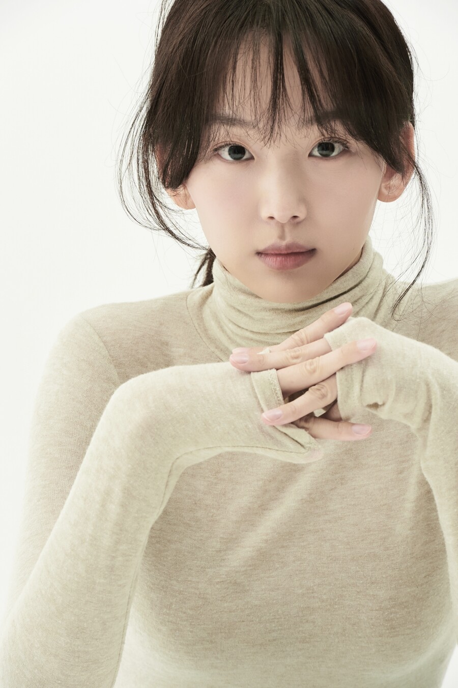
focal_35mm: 200
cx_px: 229
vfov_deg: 10.3
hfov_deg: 6.9
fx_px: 3820
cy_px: 344
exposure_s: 1/125
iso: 800
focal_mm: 200
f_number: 11
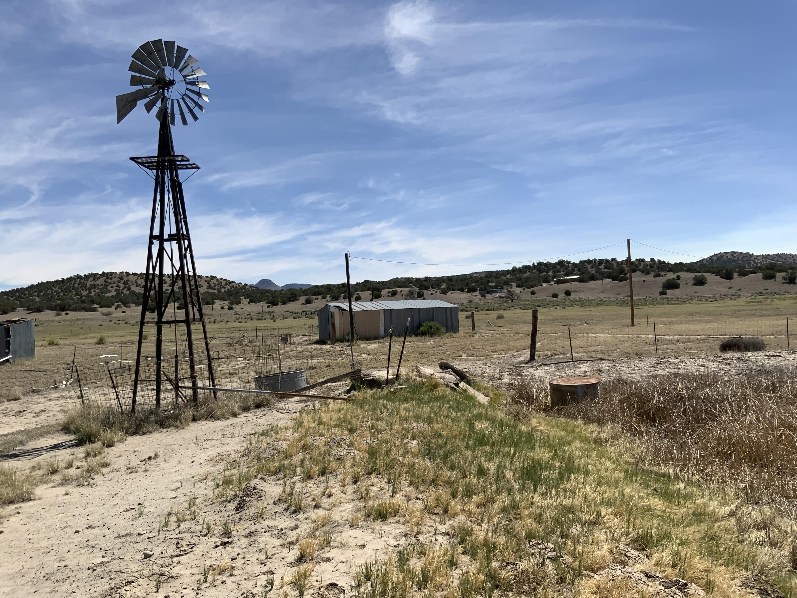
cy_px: 299
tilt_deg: +1.6
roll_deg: +3.0
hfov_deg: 61.7
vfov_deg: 48.2
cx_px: 398
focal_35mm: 29
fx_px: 668
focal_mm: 3
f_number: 1.8
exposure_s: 1/3322
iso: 20
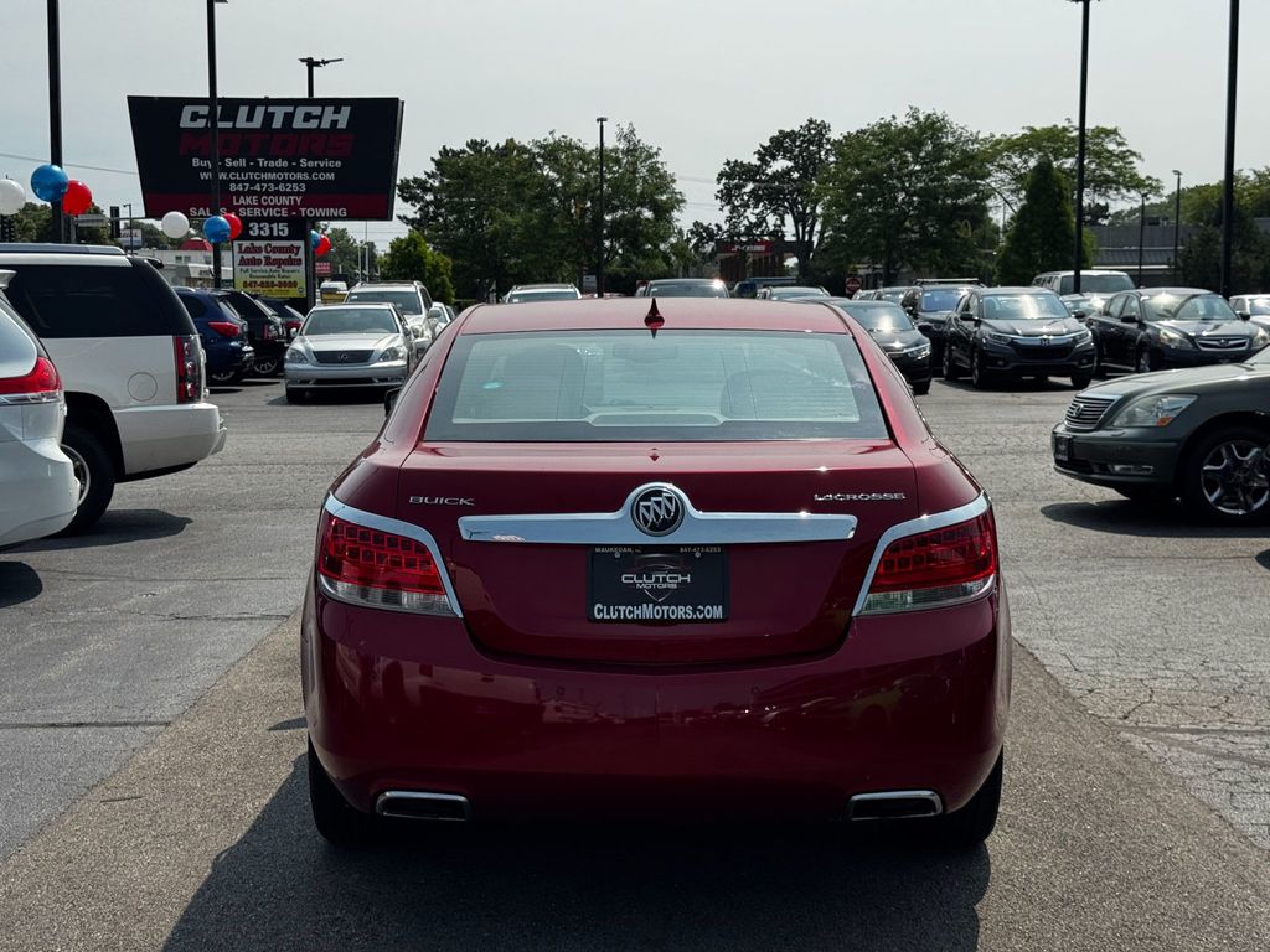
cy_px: 476
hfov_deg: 39.7
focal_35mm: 48
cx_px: 635
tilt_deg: -6.4
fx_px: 1761
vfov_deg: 30.3
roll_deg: -0.6
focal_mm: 6.76
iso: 64
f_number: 1.78
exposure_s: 1/5848
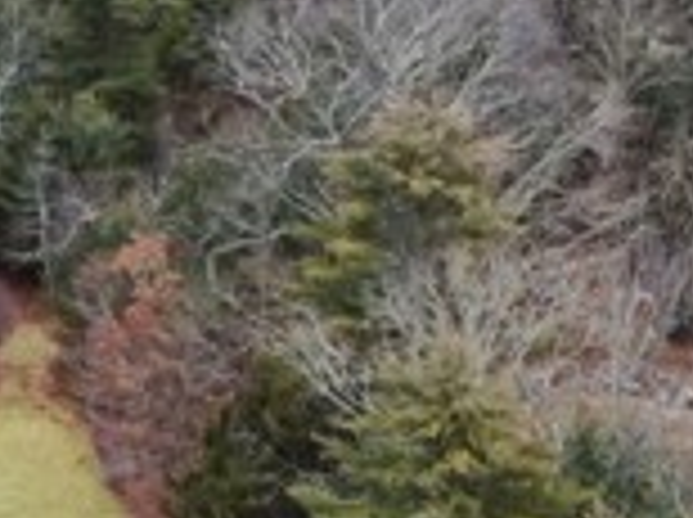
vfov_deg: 9.2
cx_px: -297
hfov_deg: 11.9
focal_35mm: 160
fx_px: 3198
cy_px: 428
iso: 100
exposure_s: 1/100
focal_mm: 4.5
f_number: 2.8
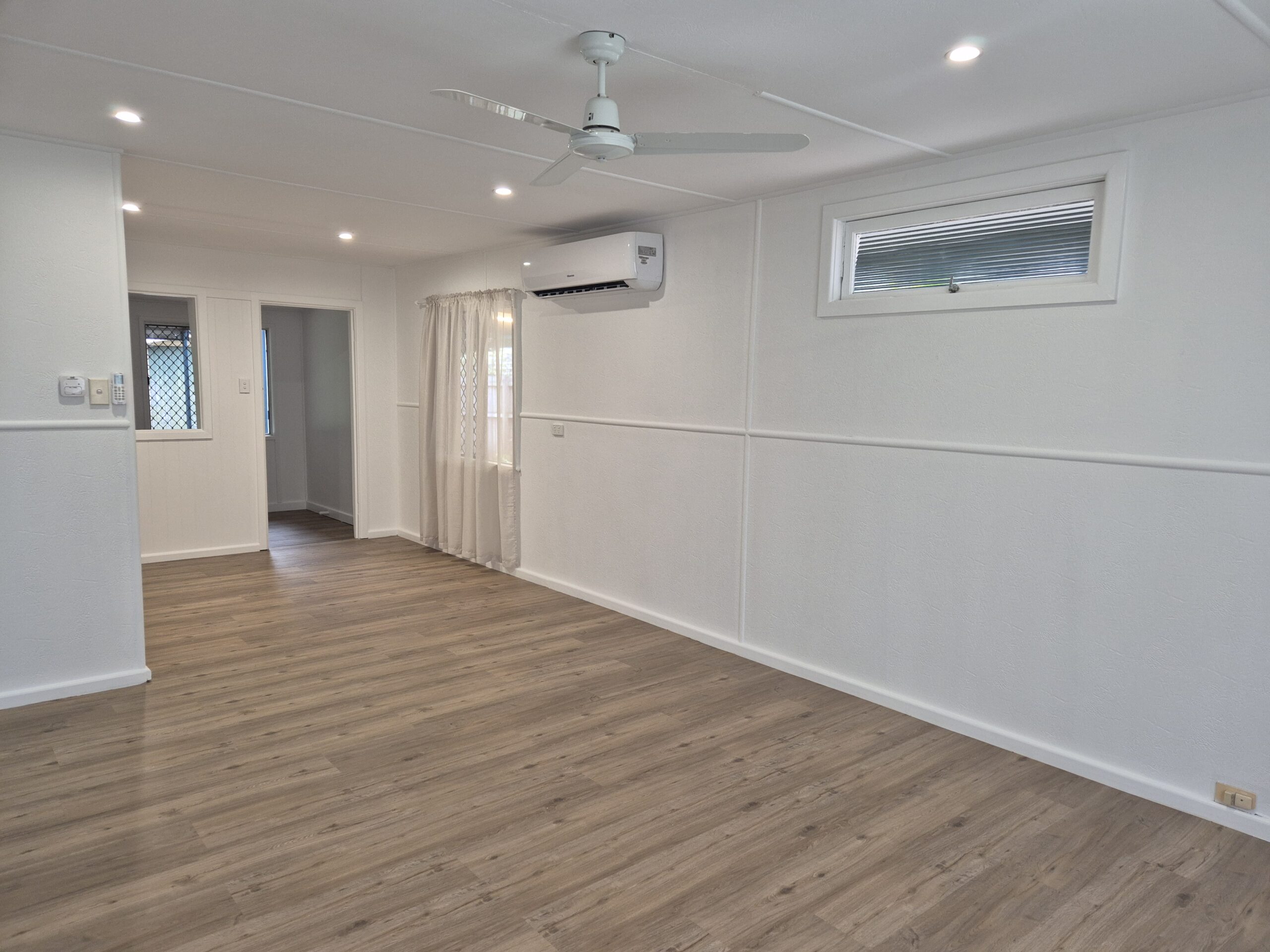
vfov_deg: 58.9
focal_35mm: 23
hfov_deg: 73.9
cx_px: 635
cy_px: 476
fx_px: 844
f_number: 1.8
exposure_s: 1/100
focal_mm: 5.4
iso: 250
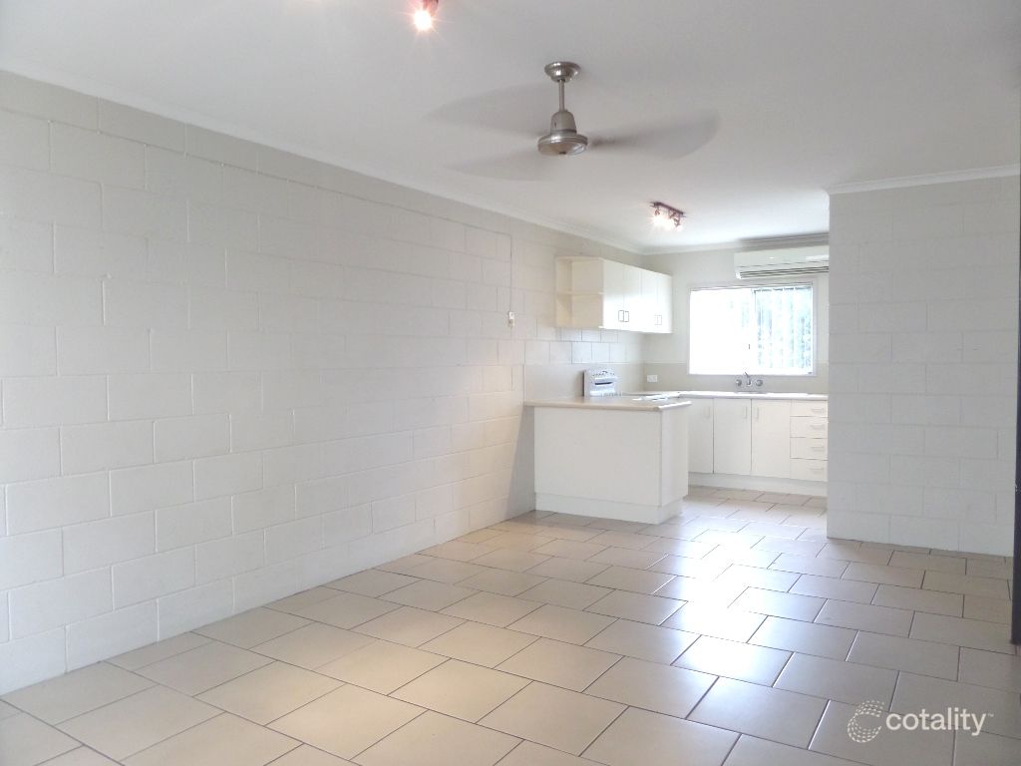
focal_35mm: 24
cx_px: 510
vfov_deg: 56.8
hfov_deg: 71.6
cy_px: 383
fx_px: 708
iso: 240
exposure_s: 1/30
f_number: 3.2
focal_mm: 4
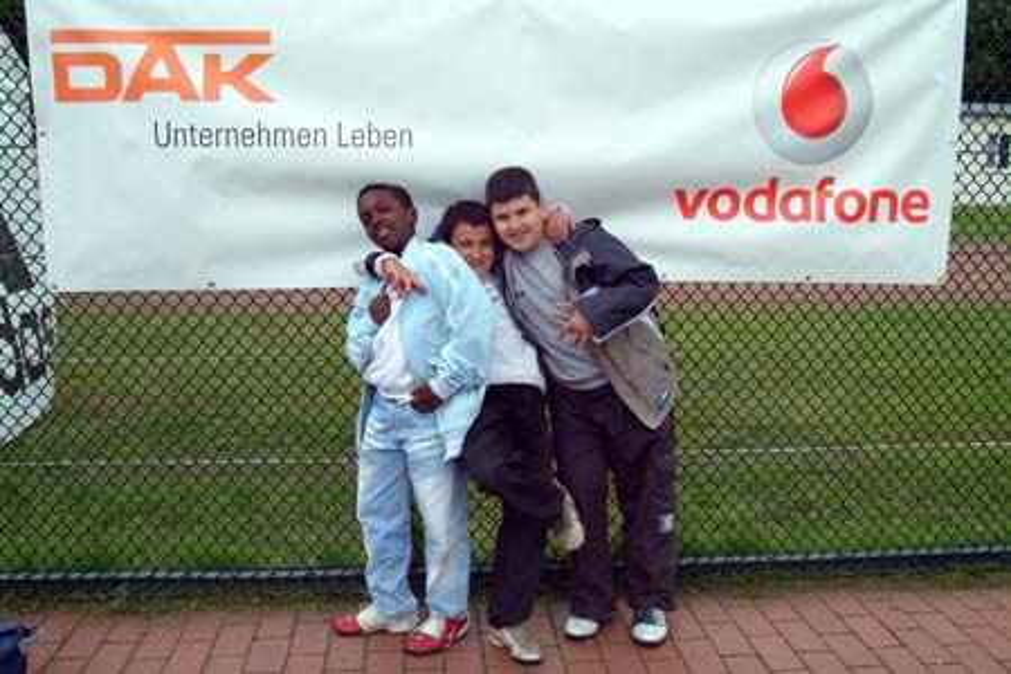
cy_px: 337
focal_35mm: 34
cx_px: 506
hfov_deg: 55.1
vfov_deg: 38.4
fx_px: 969
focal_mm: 23
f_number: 9.5
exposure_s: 1/350
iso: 400
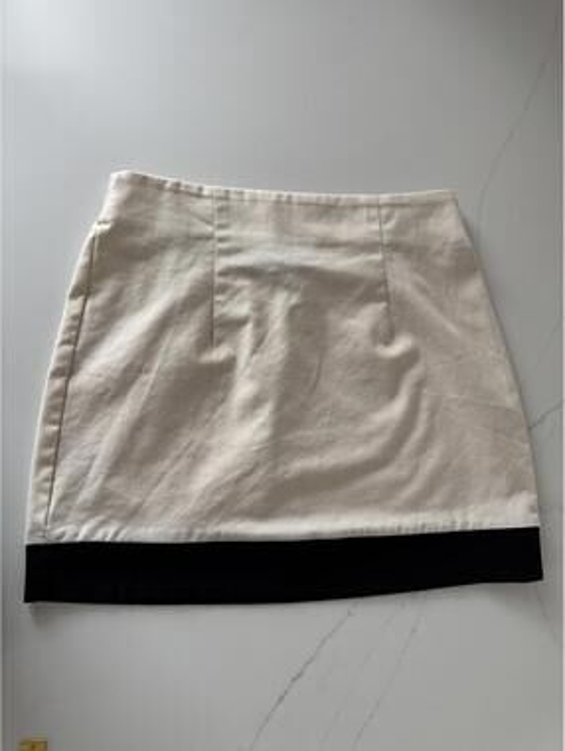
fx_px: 521
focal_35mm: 24
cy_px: 376
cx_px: 282
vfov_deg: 71.5
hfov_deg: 56.9
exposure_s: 1/117
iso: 200
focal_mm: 6.76
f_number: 1.78
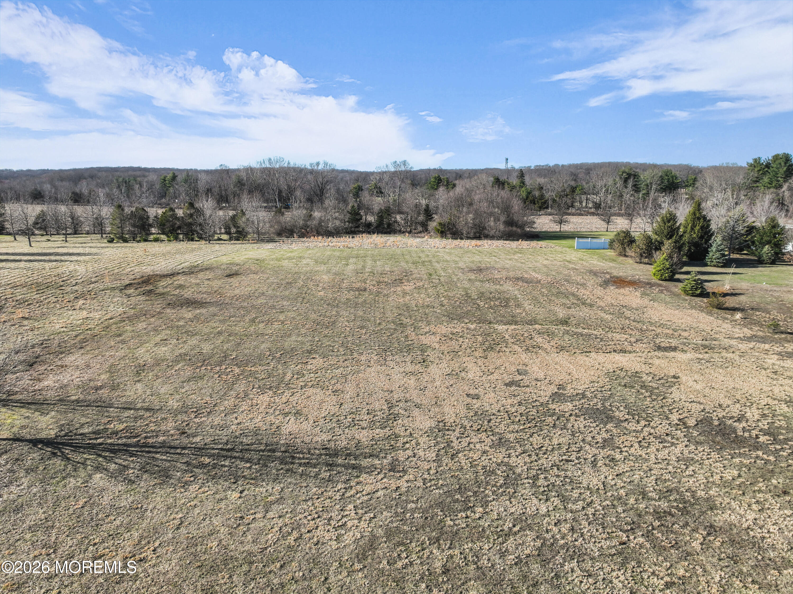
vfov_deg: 56.8
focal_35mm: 24
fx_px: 550
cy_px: 297
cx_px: 396
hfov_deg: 71.6
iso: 110
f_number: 2.8
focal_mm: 12.29
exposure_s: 1/500
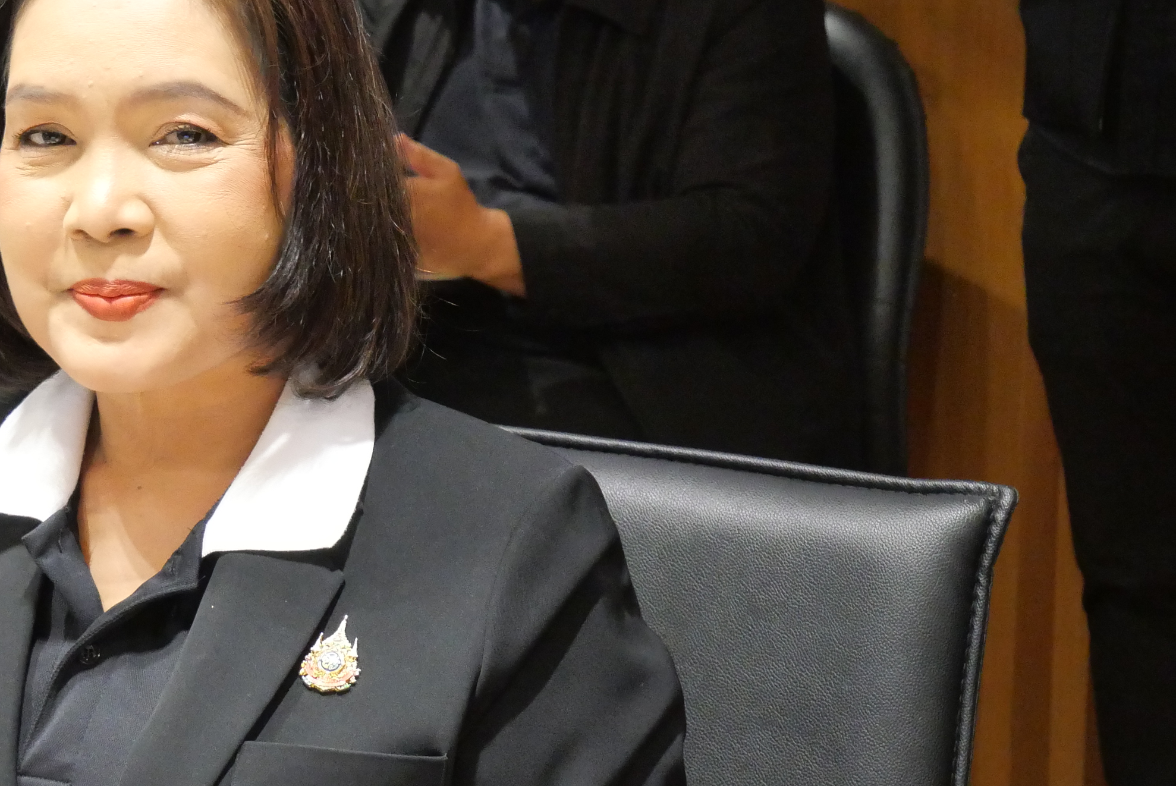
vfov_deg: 9.0
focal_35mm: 152
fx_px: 4969
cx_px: 90
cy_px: 416
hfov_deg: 13.4
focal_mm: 39
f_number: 5.4
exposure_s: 1/50
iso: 3200
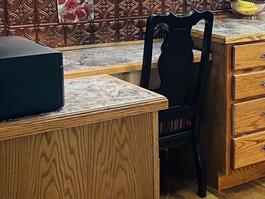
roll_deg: +0.2
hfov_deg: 26.1
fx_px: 551
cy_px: 44
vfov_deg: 20.3
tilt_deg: -8.6
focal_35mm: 72
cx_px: 241
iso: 400
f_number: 1.6
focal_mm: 5.1
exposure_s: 1/60
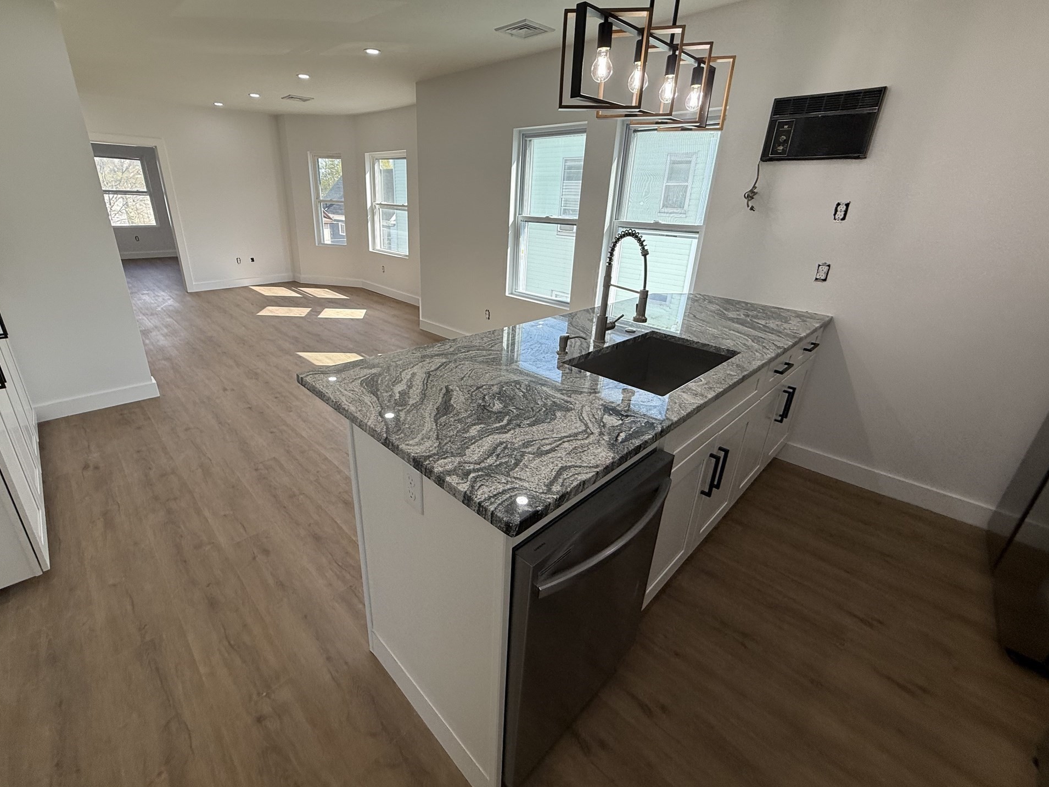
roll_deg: -2.4
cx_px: 501
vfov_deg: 81.7
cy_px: 376
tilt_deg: -20.2
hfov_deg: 98.1
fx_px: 455
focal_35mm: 15
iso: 64
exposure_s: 1/208
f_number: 2.2
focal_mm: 2.22
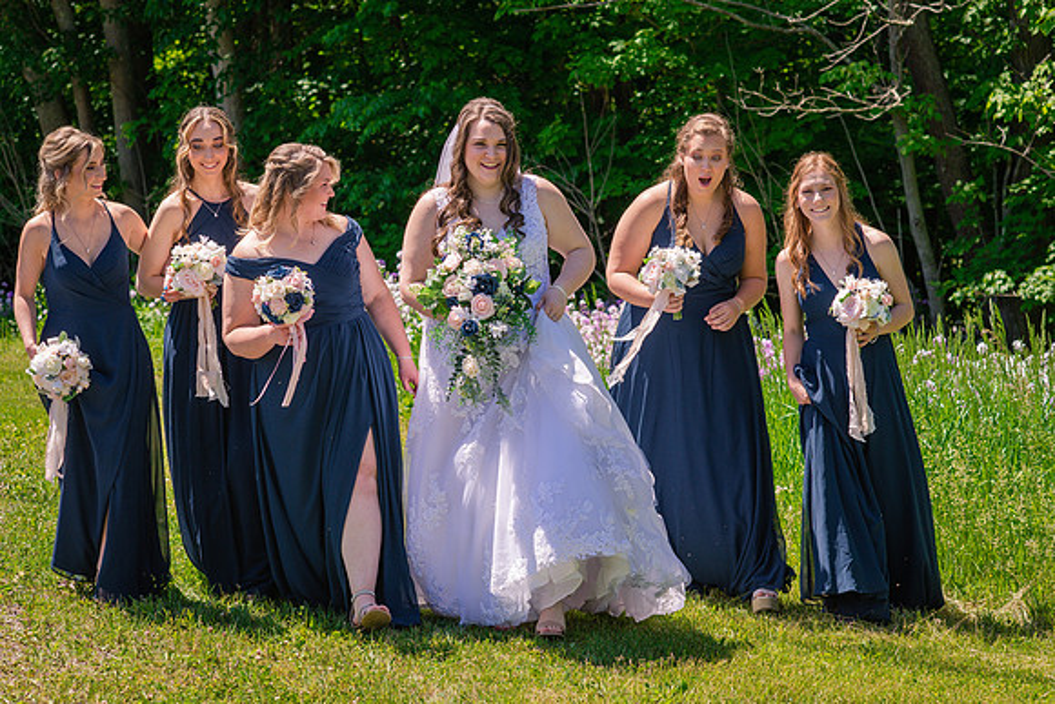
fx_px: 2491
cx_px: 528
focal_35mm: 85
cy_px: 352
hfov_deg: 23.9
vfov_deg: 16.1
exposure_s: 1/800
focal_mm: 85
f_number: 5
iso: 200
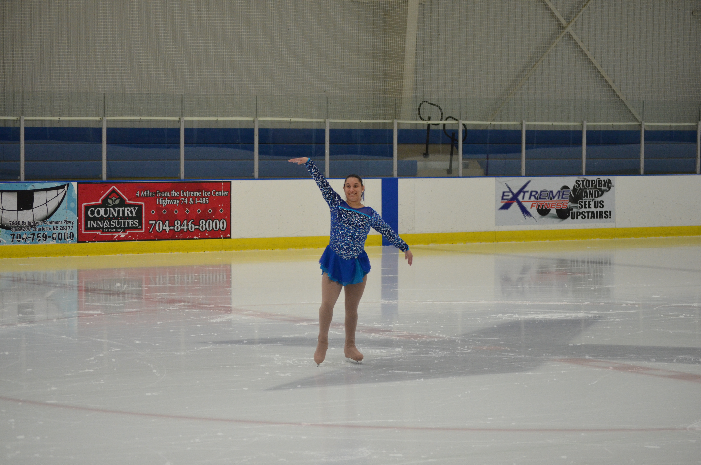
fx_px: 1982
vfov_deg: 13.4
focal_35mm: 102
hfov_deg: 20.1
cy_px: 232
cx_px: 350
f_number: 4.2
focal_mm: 68
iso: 1600
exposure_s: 1/250
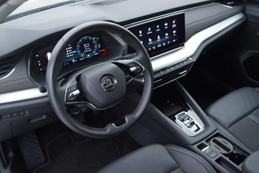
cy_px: 86
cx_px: 130
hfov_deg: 53.1
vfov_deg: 36.9
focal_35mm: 36
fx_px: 259
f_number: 2.8
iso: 200
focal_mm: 24
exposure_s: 1/40
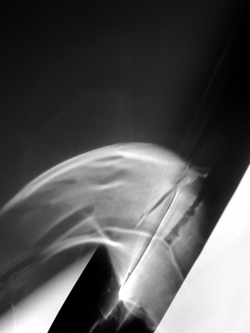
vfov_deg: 67.3
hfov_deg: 53.1
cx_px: 125
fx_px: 250
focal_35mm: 26
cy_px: 166
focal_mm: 4.25
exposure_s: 1/347
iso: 25
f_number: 1.8
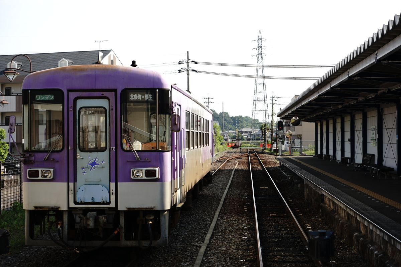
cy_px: 134
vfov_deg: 22.3
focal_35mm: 61
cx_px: 200
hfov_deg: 32.9
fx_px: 679
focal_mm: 61
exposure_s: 1/500
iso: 125
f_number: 5
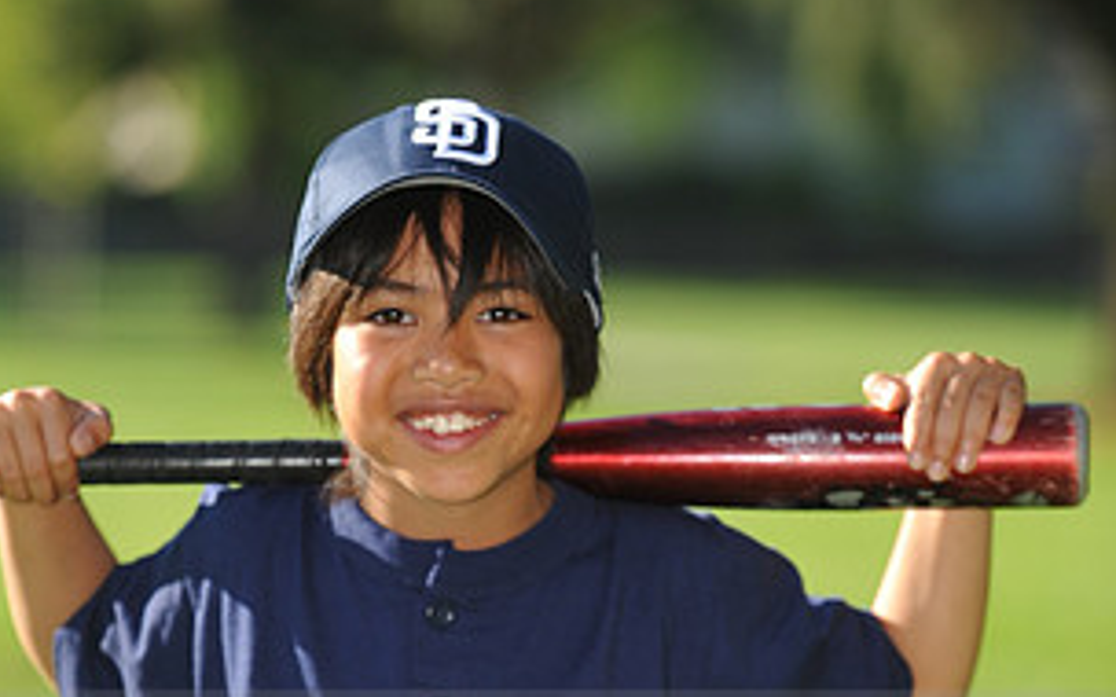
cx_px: 422
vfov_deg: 4.6
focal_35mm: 282
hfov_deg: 7.4
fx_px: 8577
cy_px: 741
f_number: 4
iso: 200
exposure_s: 1/1000
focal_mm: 145
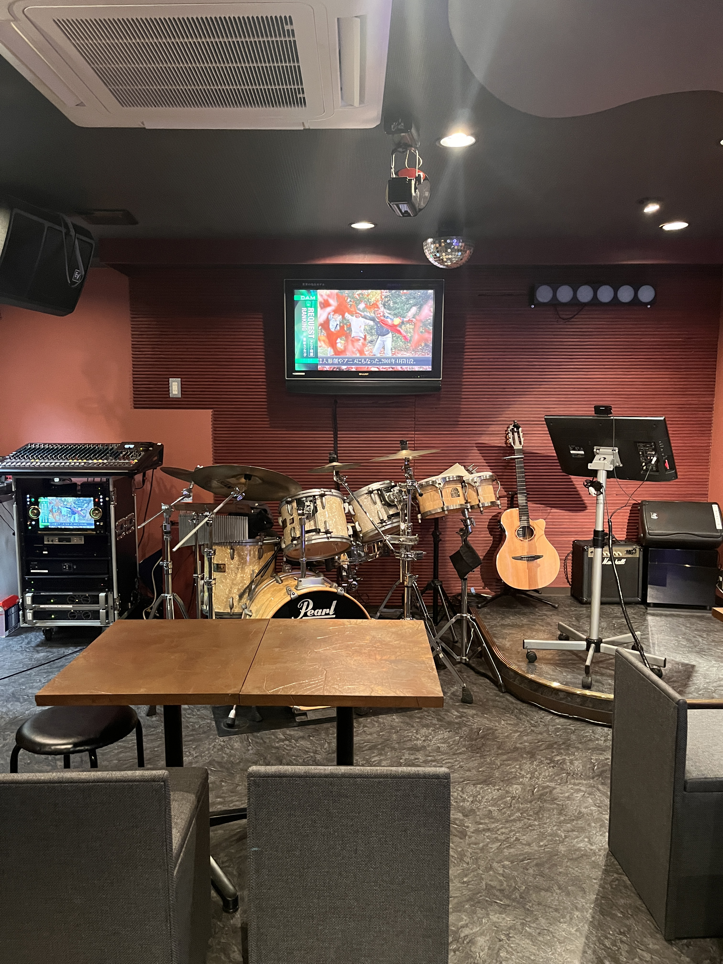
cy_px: 482
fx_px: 724
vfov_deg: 67.3
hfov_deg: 53.1
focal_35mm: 26
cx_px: 362
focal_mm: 5.1
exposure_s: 1/30
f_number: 1.6
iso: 500
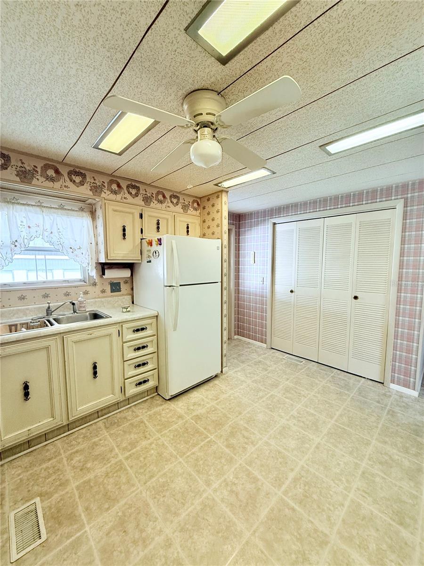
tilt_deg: -3.3
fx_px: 229
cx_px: 212
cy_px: 283
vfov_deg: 102.1
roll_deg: -0.6
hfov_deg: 85.7
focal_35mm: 14
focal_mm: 2.22
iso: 250
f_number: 2.2
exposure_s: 1/120
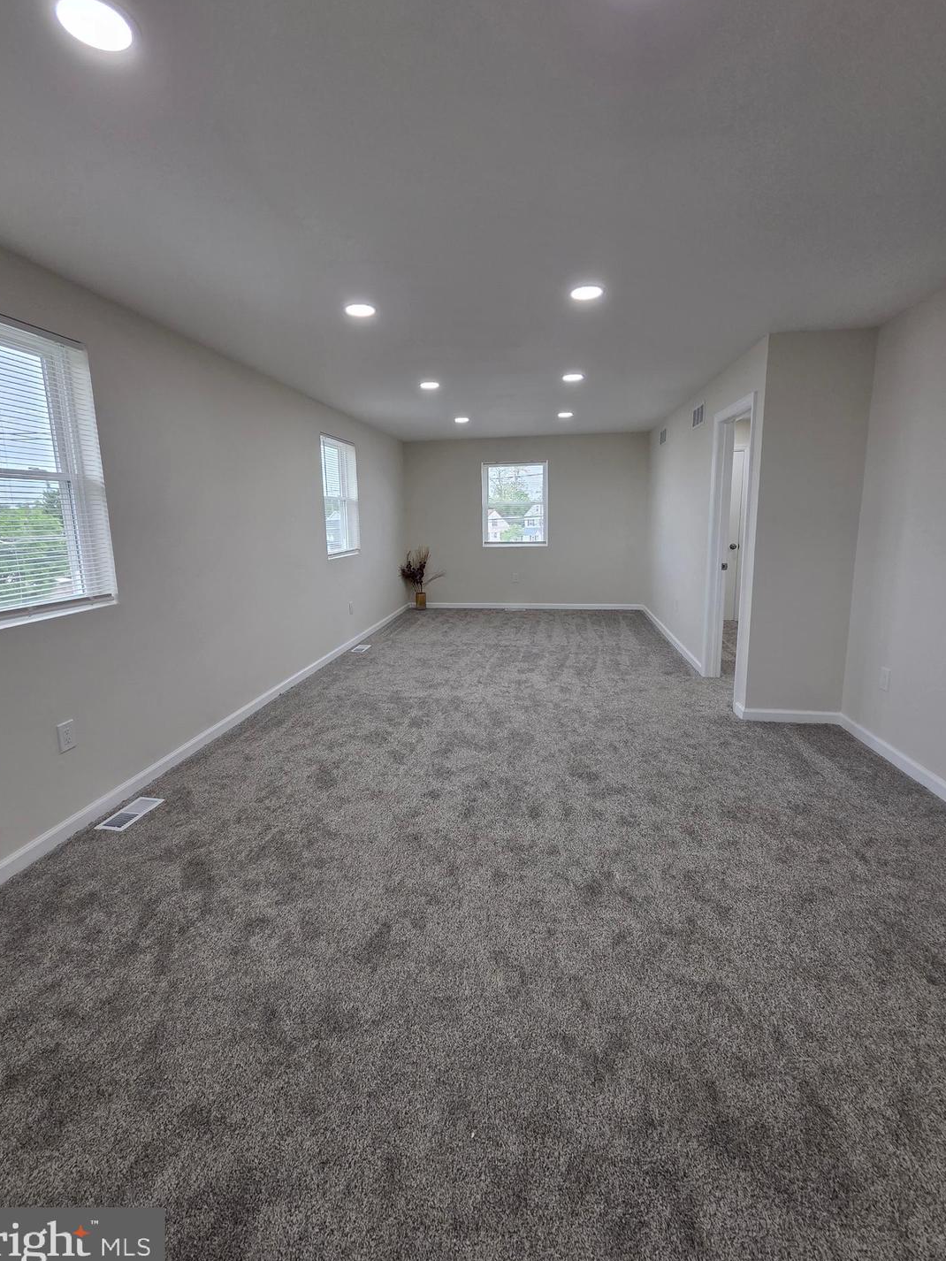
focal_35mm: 14
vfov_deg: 102.0
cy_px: 600
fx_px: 510
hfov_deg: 85.6
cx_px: 454
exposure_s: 1/120
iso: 100
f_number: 2.2
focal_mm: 2.2
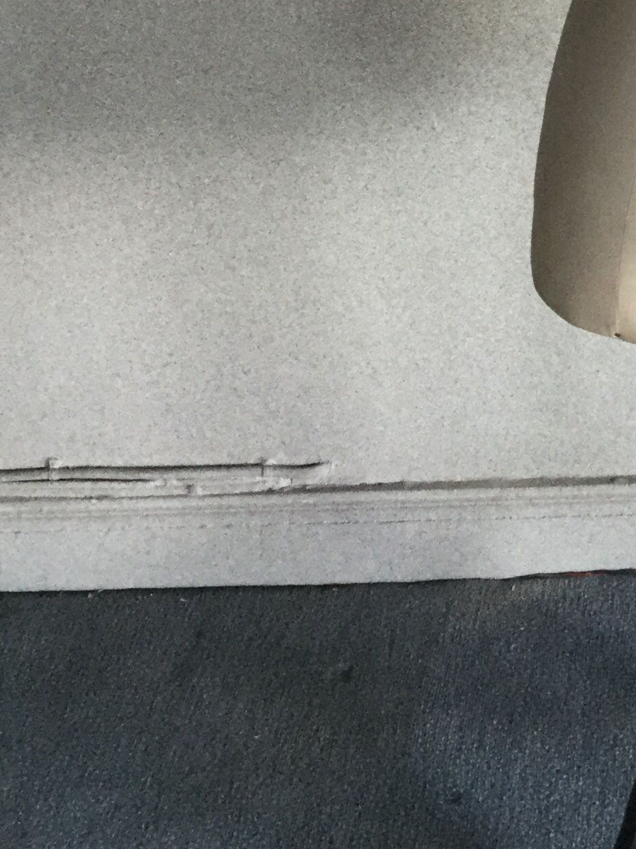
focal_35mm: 82
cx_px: 840
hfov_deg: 16.9
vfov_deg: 22.8
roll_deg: -1.3
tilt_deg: -24.5
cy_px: -12
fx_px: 2009
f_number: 2.4
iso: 64
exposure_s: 1/33
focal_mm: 3.3
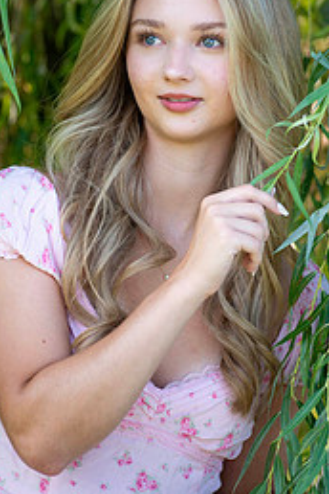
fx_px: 2865
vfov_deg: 9.8
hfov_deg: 6.6
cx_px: 186
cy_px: 281
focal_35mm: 209
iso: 160
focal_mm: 120
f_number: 4
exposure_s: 1/320
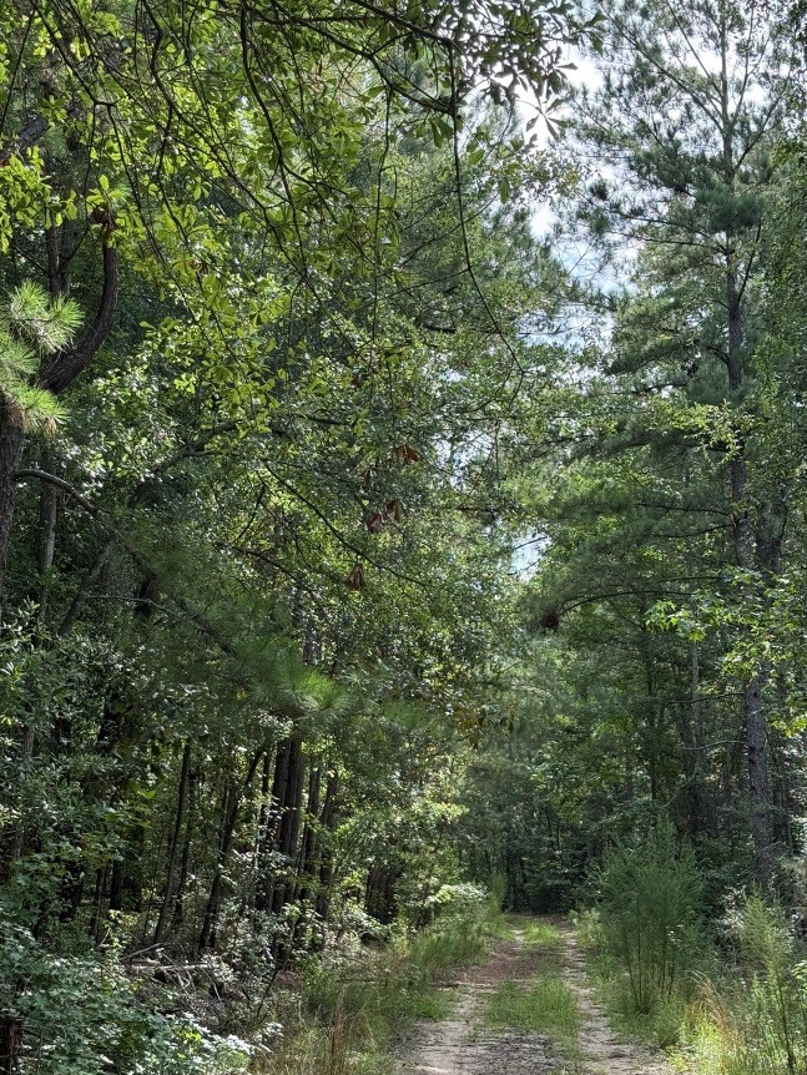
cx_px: 393
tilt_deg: +10.0
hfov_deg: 25.7
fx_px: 1771
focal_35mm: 57
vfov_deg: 33.8
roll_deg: -2.2
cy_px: 530
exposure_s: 1/928
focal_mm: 6.76
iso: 80
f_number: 1.78
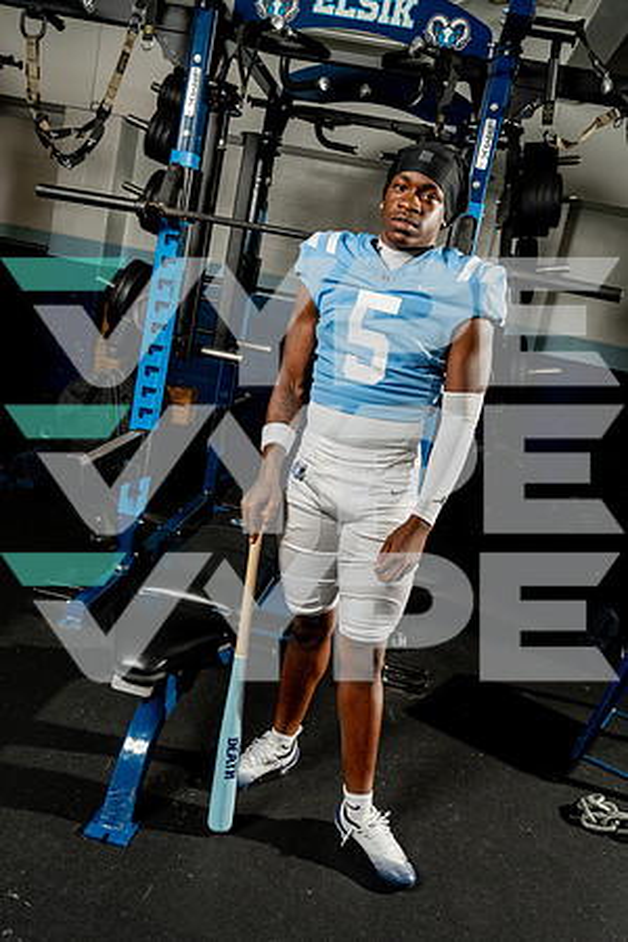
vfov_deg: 61.9
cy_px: 471
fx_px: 785
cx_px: 314
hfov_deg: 43.6
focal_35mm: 30
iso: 500
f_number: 7.1
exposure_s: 1/200
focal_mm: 30
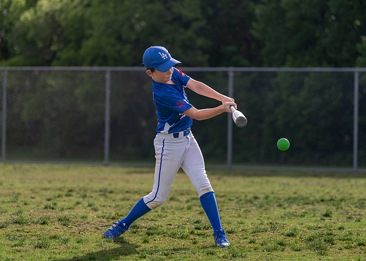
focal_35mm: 123
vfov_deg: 11.7
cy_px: 131
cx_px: 164
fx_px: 1275
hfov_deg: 16.3
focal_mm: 111
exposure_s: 1/1600
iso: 100
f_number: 2.8
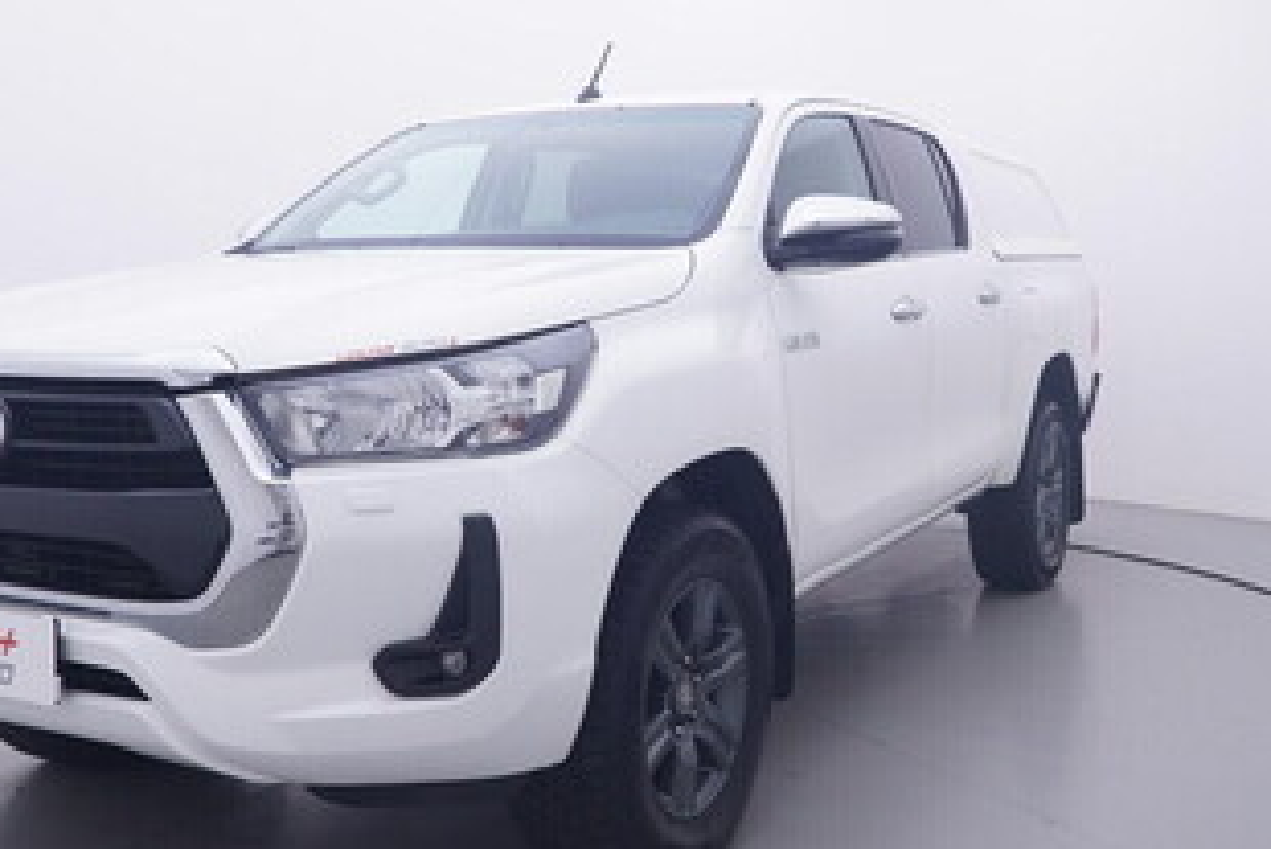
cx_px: 666
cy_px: 359
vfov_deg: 33.5
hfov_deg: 48.5
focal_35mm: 40
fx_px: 1409
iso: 200
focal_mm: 15
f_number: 5
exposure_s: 1/80
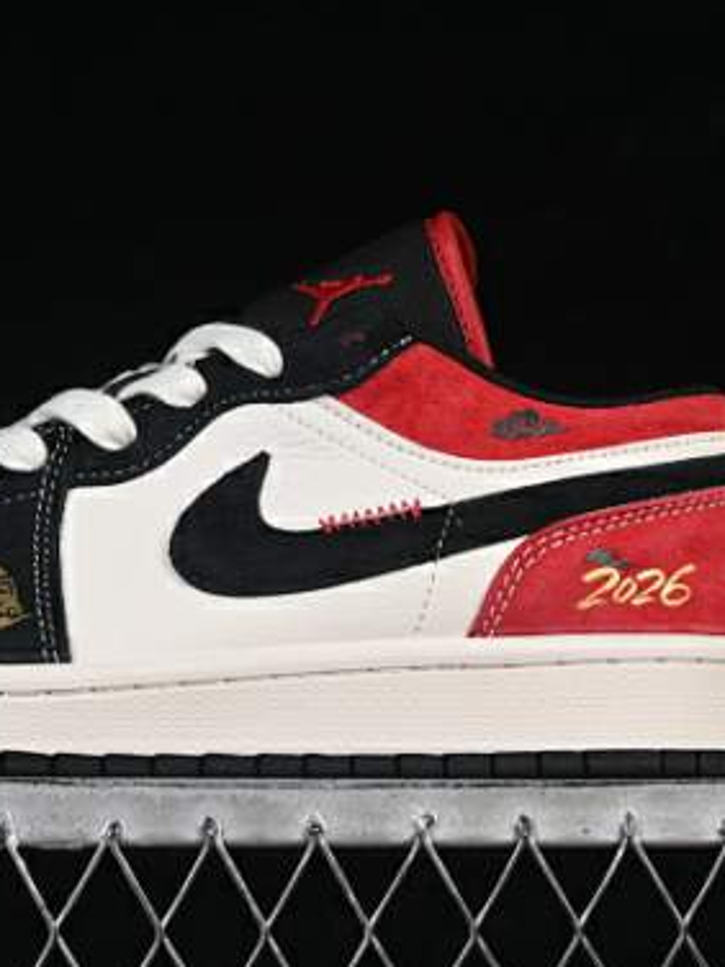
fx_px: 3910
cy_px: 391
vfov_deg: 14.1
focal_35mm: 140
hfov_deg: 10.6
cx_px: 167
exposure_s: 1/80
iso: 160
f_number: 8
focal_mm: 50
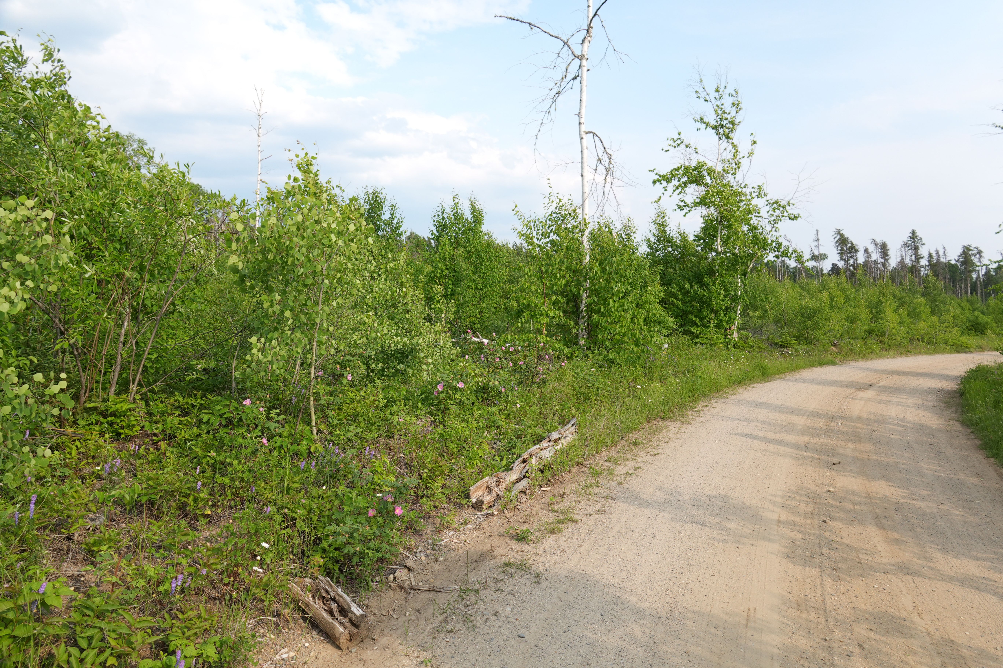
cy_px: 334
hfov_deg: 73.7
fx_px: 669
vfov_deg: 53.1
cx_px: 502
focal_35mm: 24
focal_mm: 9.12
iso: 100
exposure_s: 1/1000
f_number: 2.5
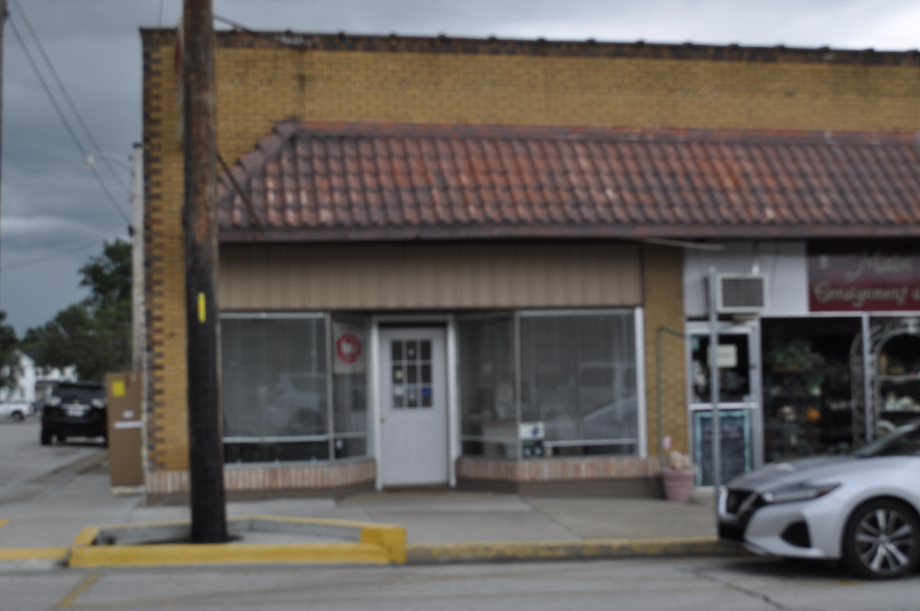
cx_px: 460
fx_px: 1225
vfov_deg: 28.0
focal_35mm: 48
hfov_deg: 41.2
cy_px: 306
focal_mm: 32
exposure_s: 1/200
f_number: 7.1
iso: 200
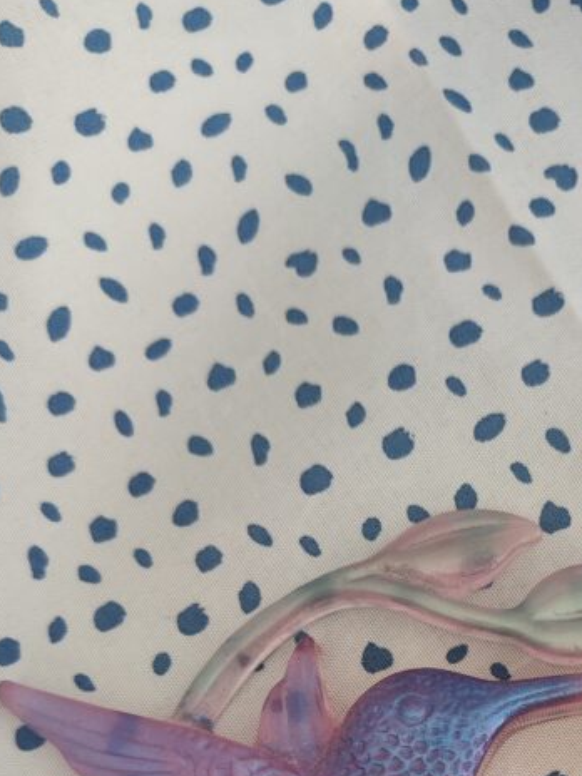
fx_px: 1188
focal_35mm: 53
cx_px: 528
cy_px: 796
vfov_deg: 32.9
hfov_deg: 26.6
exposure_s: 1/100
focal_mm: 5.59
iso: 217
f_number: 1.88
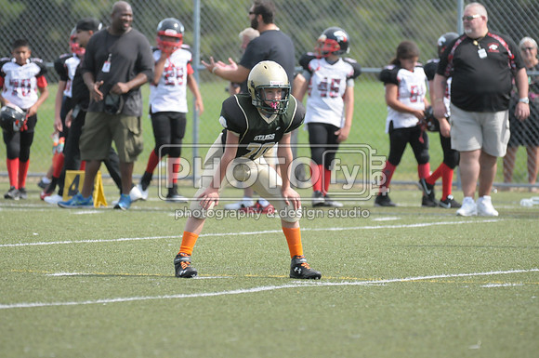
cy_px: 179
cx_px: 270
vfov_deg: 3.3
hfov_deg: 4.9
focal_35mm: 420
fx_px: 6280
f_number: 4
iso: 1600
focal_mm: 280
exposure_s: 1/5000
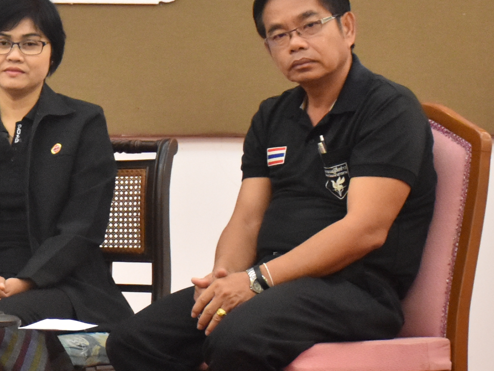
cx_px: -247
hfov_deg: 8.0
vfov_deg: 6.1
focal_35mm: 244
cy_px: 60
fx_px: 3480
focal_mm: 45
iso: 2000
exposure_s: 1/80
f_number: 4.5
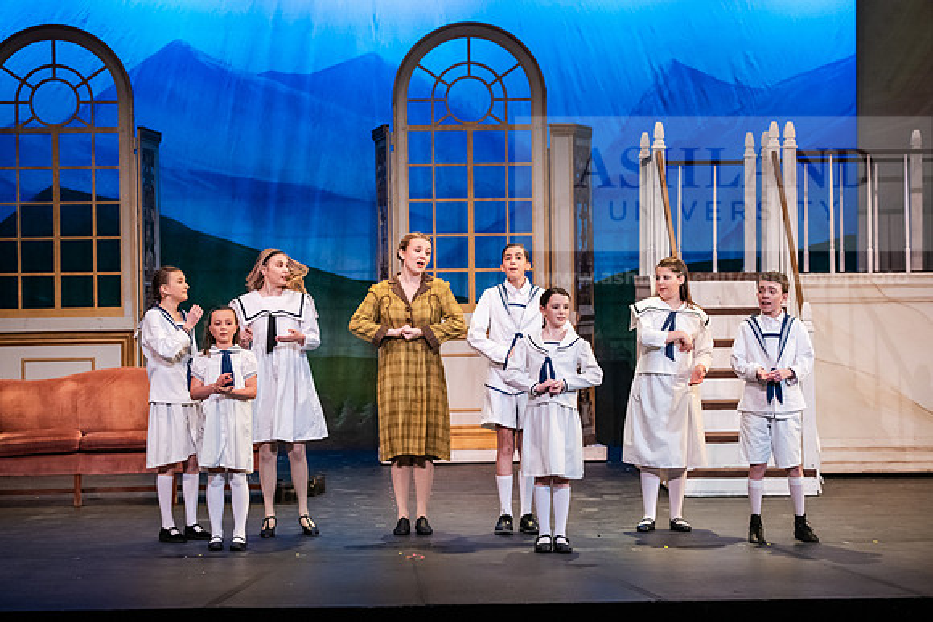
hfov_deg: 22.1
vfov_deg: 14.9
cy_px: 311
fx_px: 2385
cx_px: 466
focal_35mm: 92
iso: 3200
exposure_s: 1/250
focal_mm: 92
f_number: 3.2
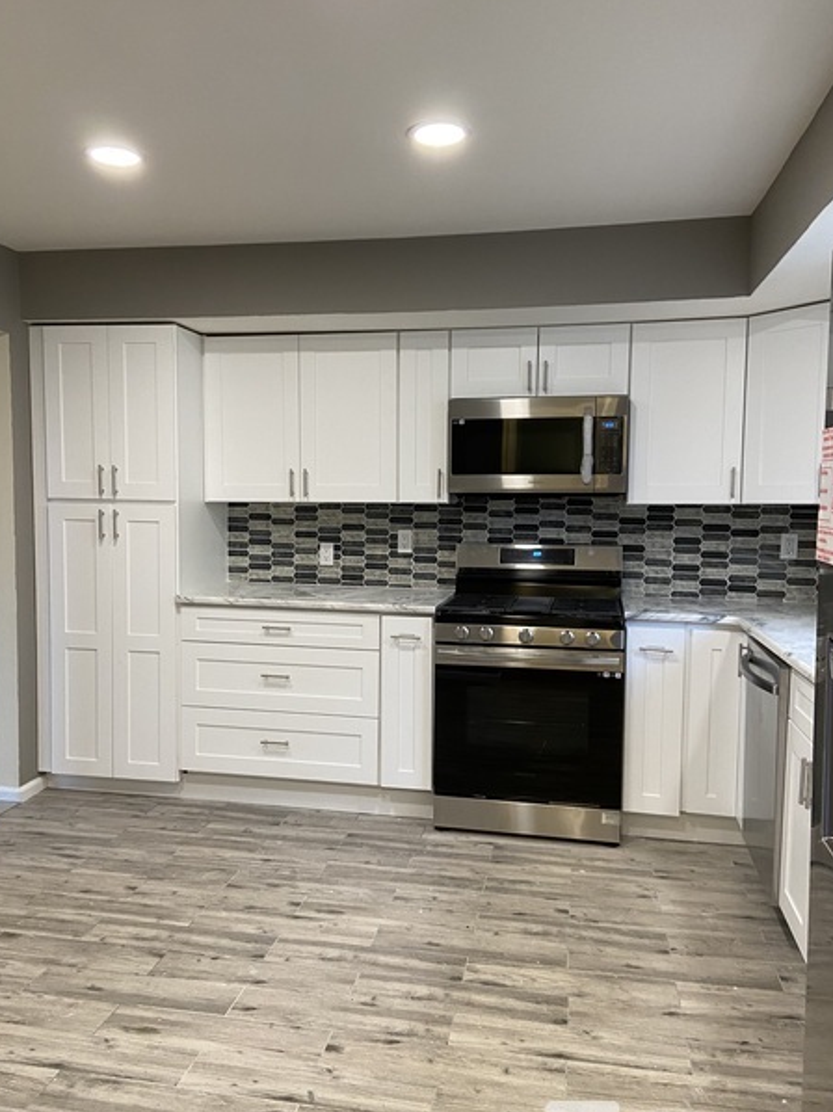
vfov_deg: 61.7
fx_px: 931
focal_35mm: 29
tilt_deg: -4.0
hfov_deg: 48.1
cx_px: 381
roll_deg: +0.8
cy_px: 555
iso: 160
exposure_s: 1/60
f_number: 1.8
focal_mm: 4.25
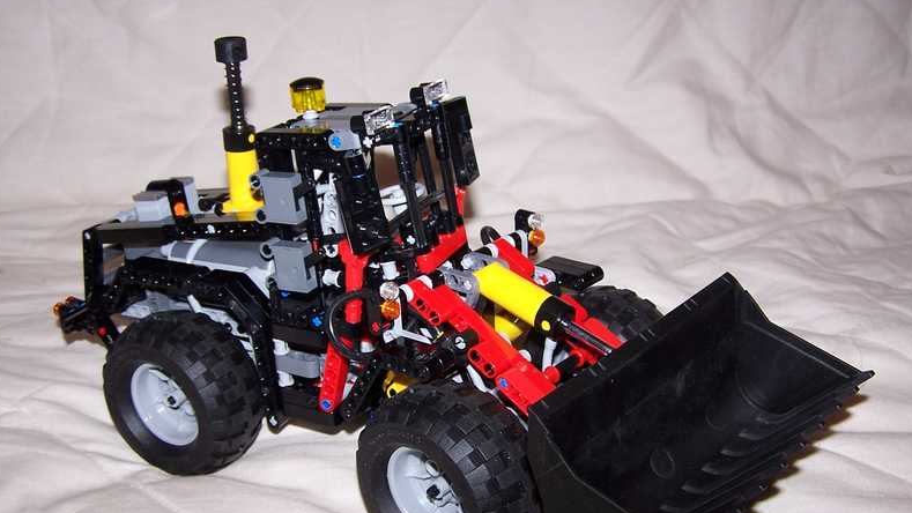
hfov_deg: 48.4
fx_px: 1016
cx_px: 454
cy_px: 299
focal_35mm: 42
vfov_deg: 28.3
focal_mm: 6.3
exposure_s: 1/60
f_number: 2.8
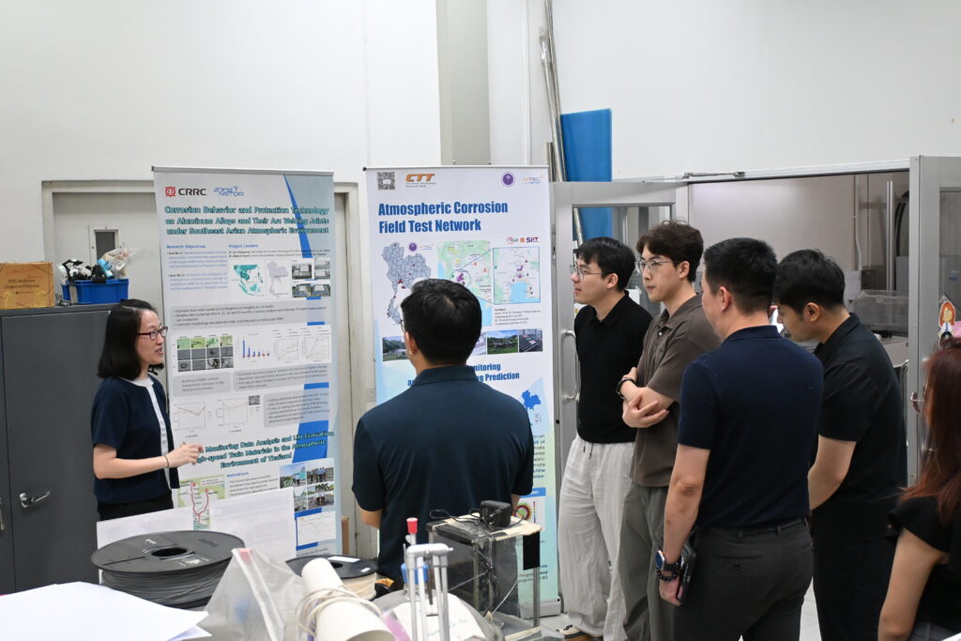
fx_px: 1121
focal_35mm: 42
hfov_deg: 46.4
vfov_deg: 31.9
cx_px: 480
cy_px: 320
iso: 2000
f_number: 4.5
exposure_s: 1/125
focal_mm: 28
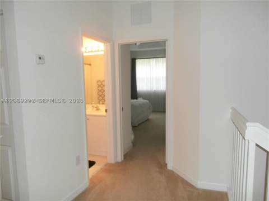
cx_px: 134
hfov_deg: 71.6
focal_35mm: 24
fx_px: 187
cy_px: 100
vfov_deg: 56.8
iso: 200
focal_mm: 4.2
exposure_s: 1/30
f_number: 3
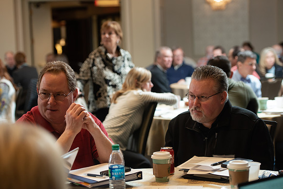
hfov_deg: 23.9
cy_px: 94
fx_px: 668
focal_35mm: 85
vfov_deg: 16.1
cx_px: 142
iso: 1250
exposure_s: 1/200
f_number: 3.5
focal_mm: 85
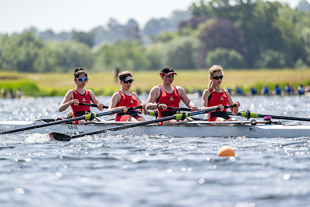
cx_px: 155
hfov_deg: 5.2
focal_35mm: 400
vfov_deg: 3.4
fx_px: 3445
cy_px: 104
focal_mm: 400
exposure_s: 1/2500
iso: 220
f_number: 4.5
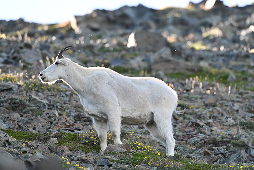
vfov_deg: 2.3
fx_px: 4234
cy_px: 85
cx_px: 127
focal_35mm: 600
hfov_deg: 3.4
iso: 5000
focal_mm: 600
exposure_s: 1/3200
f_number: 6.3
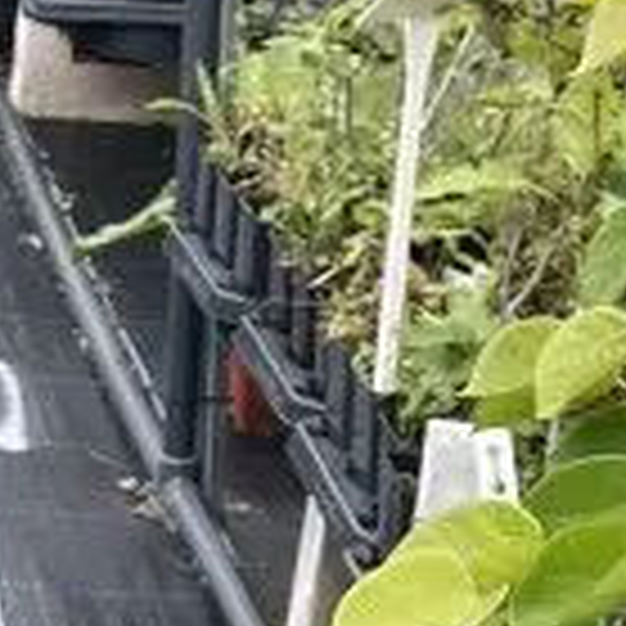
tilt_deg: -18.0
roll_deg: -4.2
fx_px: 3642
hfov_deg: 9.4
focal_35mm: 178
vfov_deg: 9.8
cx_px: -464
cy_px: 527
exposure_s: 1/563
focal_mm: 5.1
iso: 50
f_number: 1.6
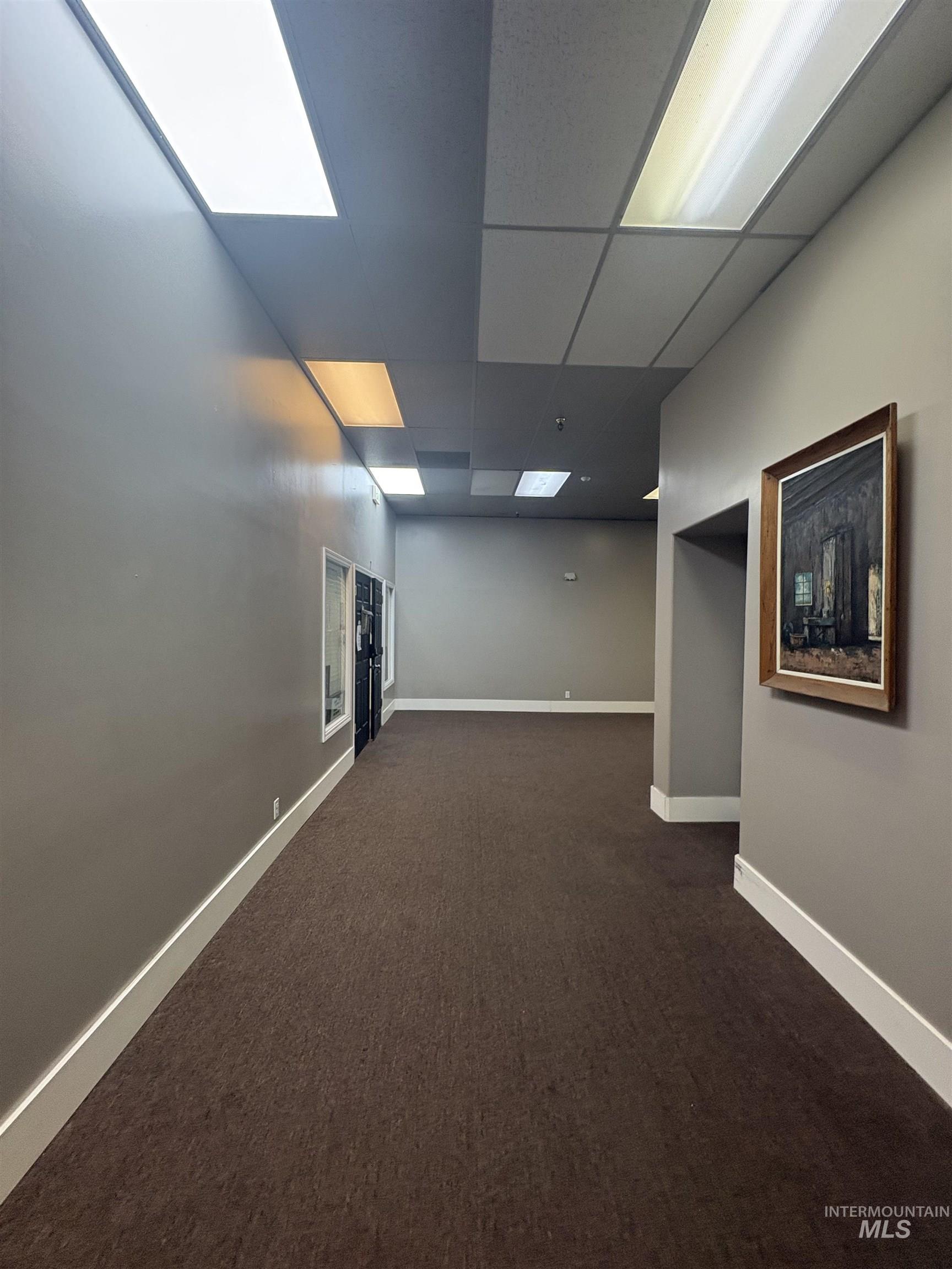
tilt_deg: -2.8
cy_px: 634
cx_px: 476
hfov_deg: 85.7
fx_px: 513
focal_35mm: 14
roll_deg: -1.9
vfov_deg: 102.1
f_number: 2.2
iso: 200
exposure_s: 1/60
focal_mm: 2.22
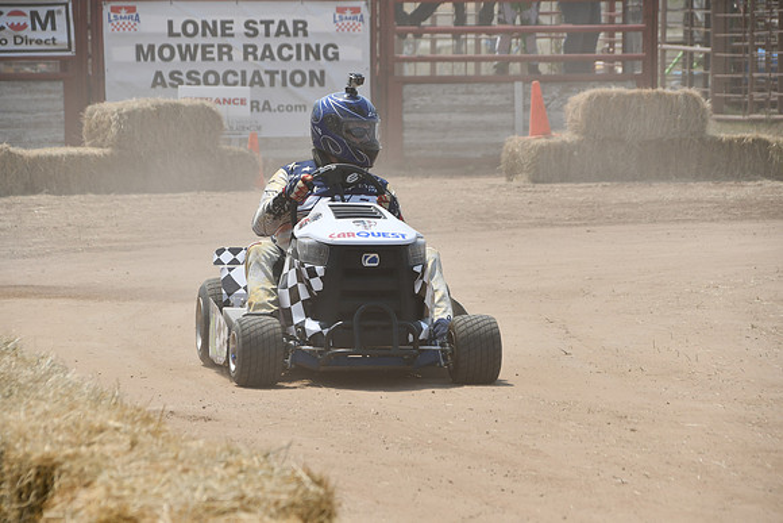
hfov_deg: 7.4
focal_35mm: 277
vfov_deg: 5.0
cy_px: 262
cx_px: 392
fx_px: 6026
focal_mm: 185
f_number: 8
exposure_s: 1/500
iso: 110
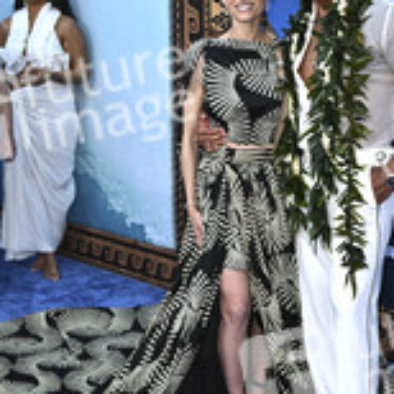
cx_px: 138
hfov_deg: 22.4
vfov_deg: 22.4
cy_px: 235
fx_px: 992
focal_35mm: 77
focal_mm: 35
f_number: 6.3
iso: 1000
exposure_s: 1/250
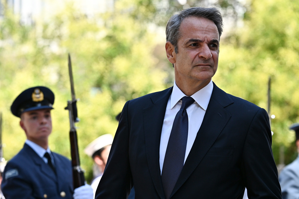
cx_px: 150
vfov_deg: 7.6
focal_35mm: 180
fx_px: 1495
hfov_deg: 11.4
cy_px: 100
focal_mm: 180
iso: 640
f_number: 7.1
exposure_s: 1/640
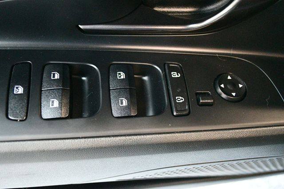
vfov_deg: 31.9
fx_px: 331
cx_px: 142
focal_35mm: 42
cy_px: 94
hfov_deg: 46.4
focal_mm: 28
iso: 12800
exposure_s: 1/50
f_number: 4.5
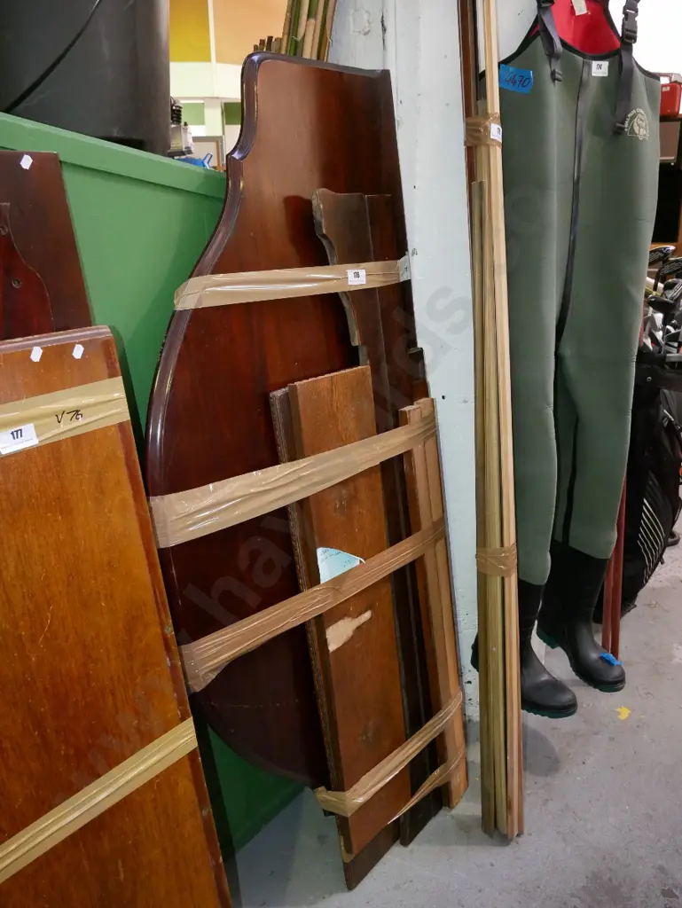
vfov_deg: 59.9
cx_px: 341
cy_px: 454
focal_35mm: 30
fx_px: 787
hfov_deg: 46.8
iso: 3200
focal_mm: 15
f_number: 5.6
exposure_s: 1/100
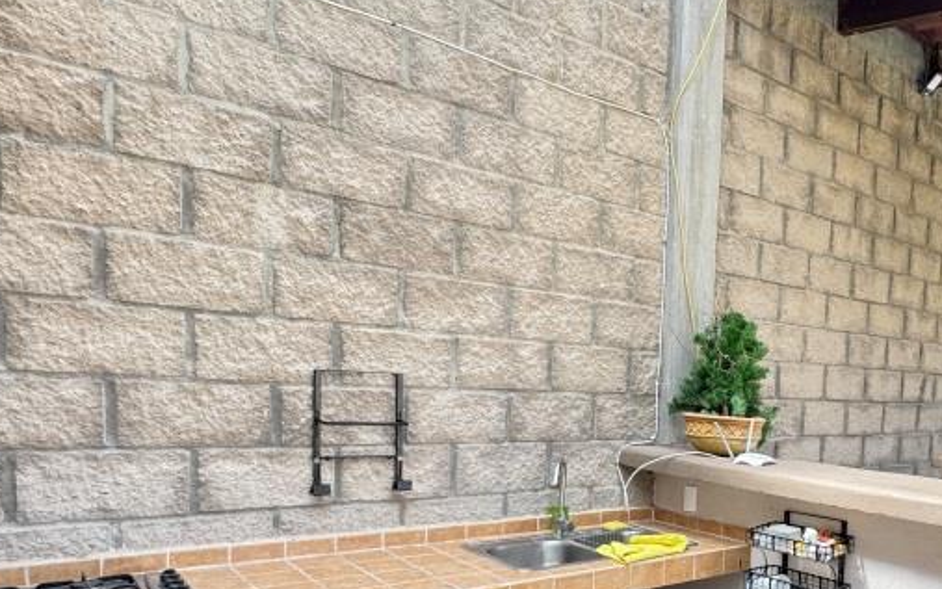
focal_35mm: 30
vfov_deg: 40.5
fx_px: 770
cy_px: 452
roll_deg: -2.4
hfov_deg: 59.3
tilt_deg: -5.0
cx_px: 715
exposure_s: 1/99
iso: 50
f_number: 2.2
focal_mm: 2.22
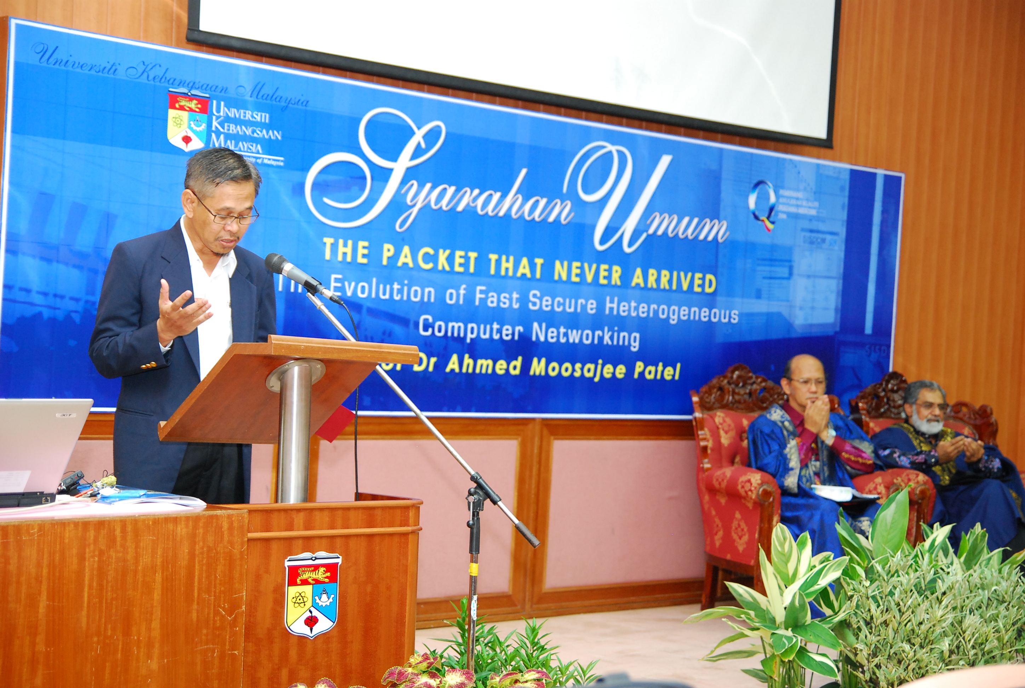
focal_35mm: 60
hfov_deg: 33.3
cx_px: 512
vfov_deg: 22.7
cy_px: 344
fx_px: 1712
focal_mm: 40
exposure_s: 1/60
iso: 640
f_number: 2.8
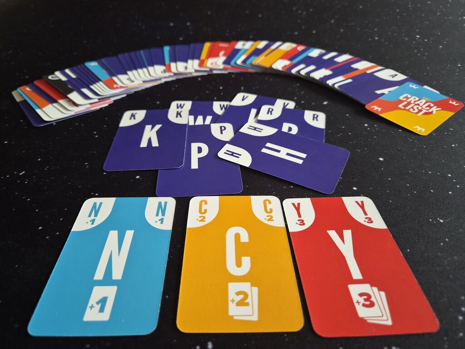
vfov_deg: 58.9
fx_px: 309
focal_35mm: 23
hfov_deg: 73.9
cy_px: 174
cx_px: 232
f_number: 1.8
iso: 640
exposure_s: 1/100
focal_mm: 5.4
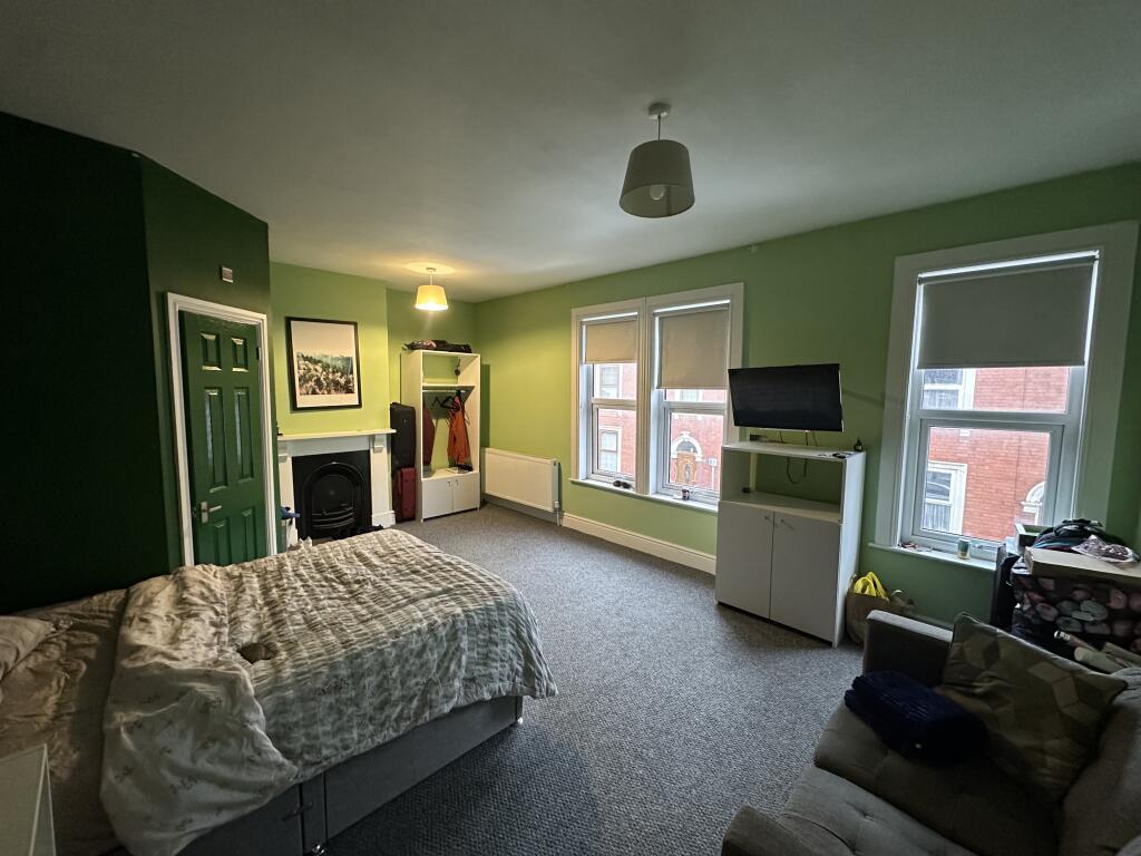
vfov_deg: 85.7
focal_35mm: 14
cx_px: 570
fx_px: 461
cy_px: 428
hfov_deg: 102.1
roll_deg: -0.7
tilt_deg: -5.2
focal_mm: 2.22
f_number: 2.2
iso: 500
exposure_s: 1/60
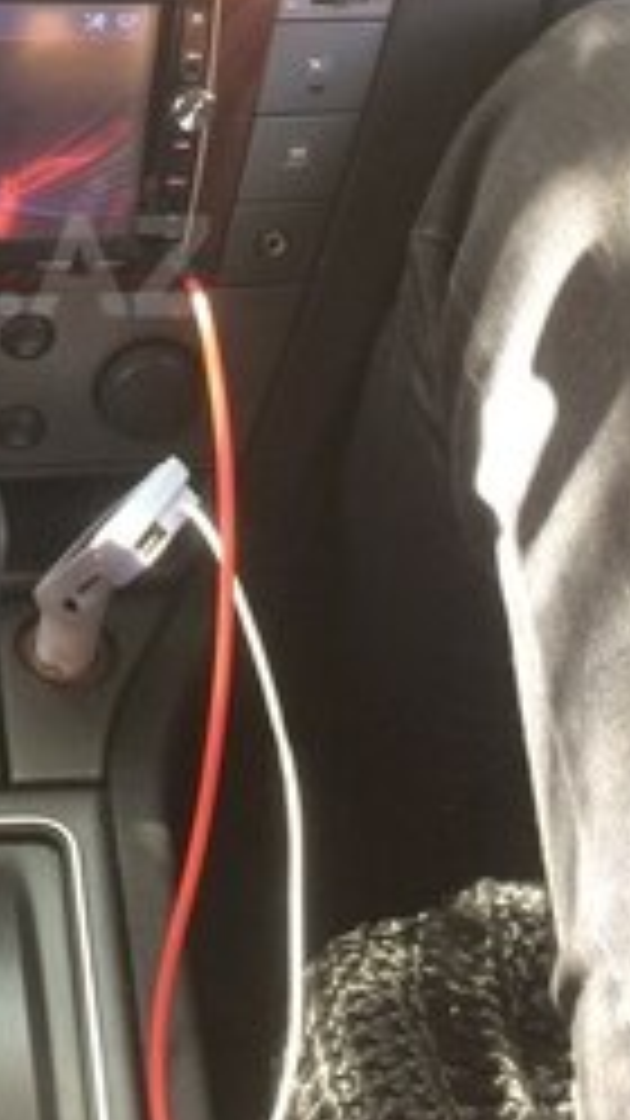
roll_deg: -0.8
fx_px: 1872
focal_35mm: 63
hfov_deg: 18.1
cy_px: 265
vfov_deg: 32.6
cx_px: -135
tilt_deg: -33.0
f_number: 2.2
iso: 125
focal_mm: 4.15
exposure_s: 1/33
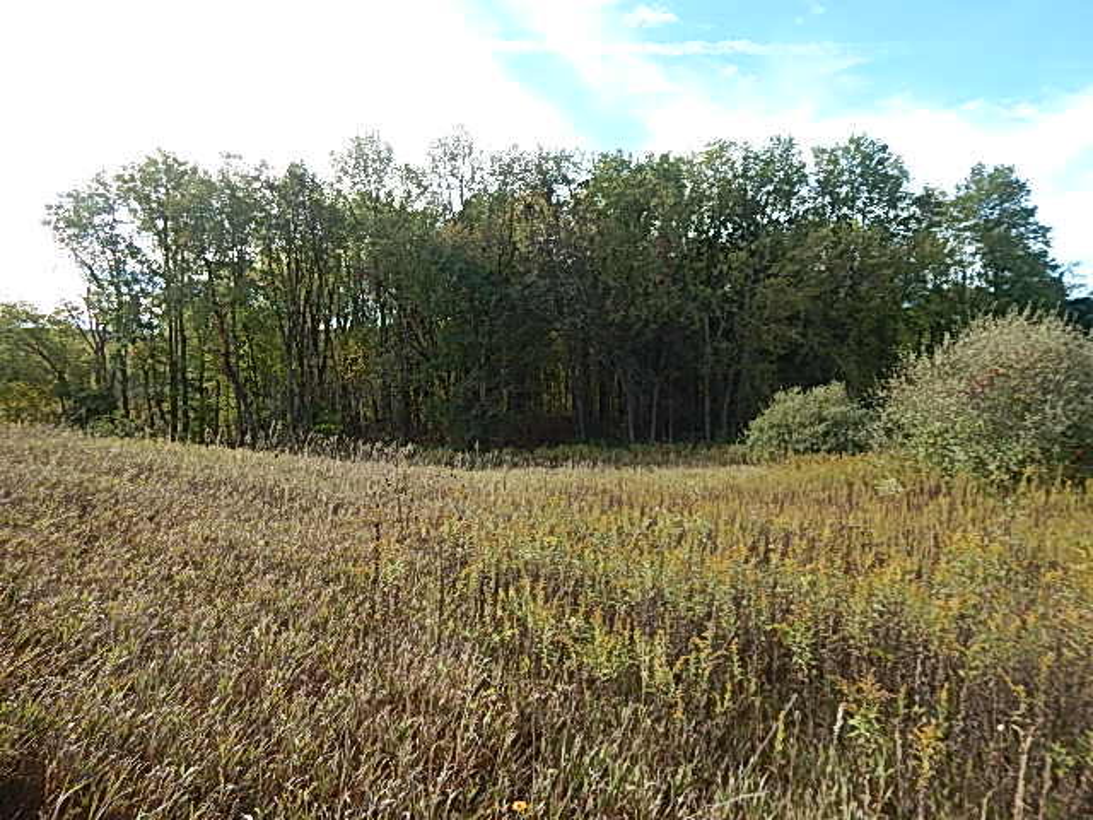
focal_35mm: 22
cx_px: 546
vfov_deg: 61.1
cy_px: 410
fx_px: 695
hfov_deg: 76.4
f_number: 3
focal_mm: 4
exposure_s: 1/400
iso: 125
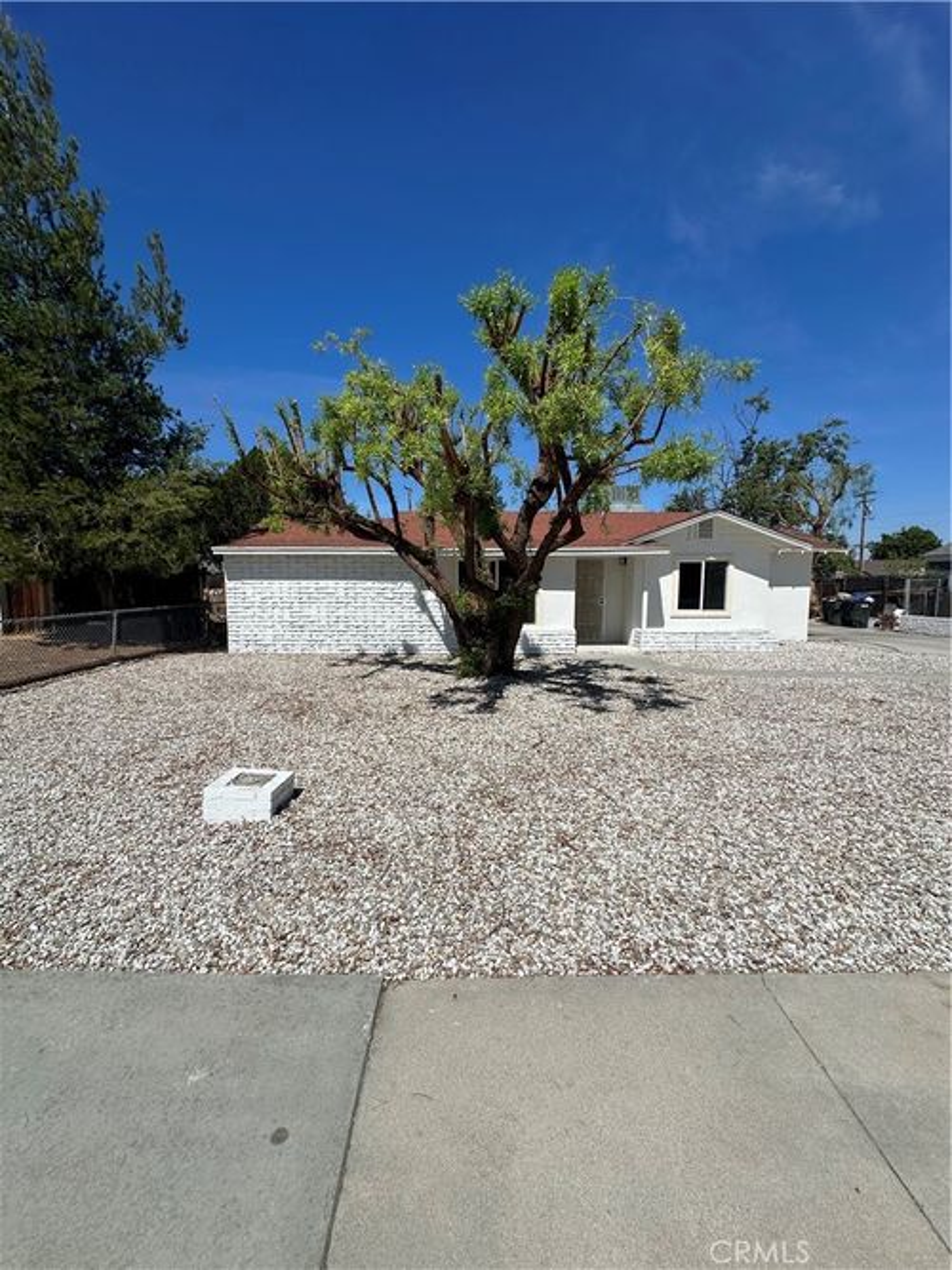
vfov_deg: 102.1
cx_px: 476
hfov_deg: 85.7
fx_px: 514
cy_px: 635
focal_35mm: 14
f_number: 2.2
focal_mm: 2.22
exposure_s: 1/4292
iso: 50
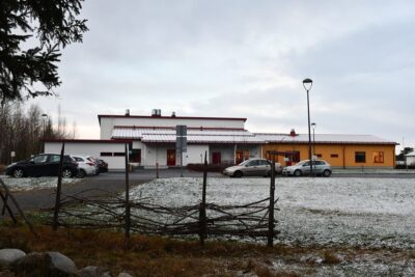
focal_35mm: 36
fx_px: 415
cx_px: 208
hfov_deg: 53.1
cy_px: 138
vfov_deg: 36.9
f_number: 5.6
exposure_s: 1/125
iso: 640
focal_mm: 24
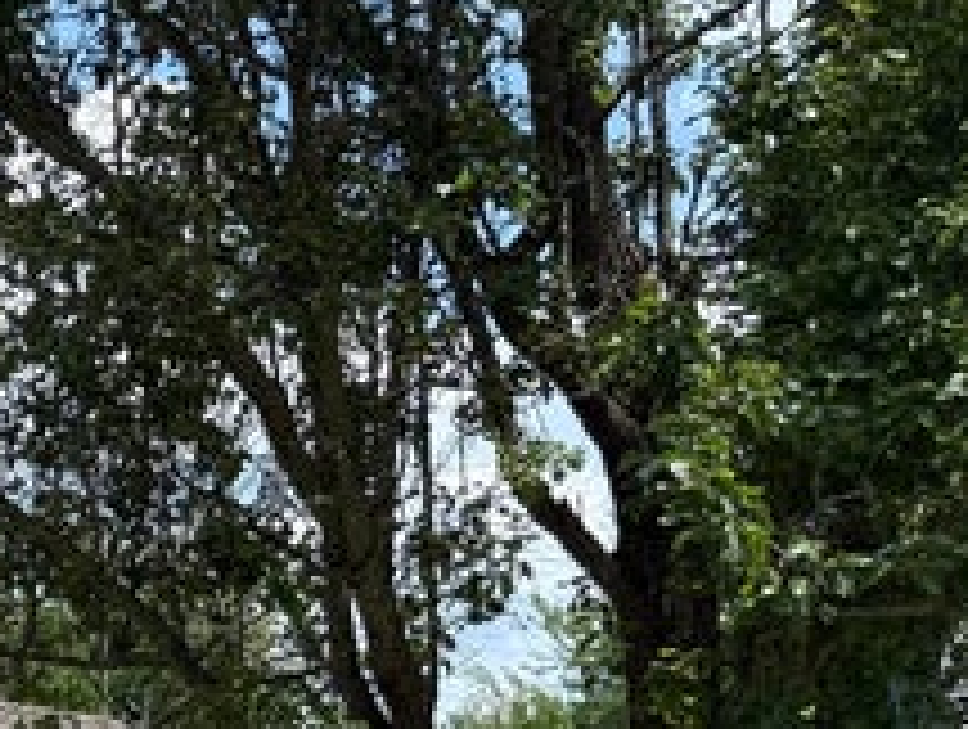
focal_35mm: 95
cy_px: 1098
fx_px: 2661
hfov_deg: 17.9
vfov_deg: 14.5
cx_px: -579
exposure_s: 1/2703
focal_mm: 6.76
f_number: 1.78
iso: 80
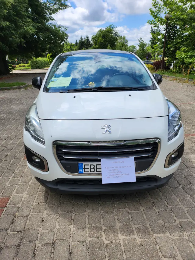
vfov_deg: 71.6
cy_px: 130
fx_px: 180
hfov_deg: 56.8
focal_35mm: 24
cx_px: 98
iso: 50
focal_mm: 5
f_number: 1.8
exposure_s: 1/2913
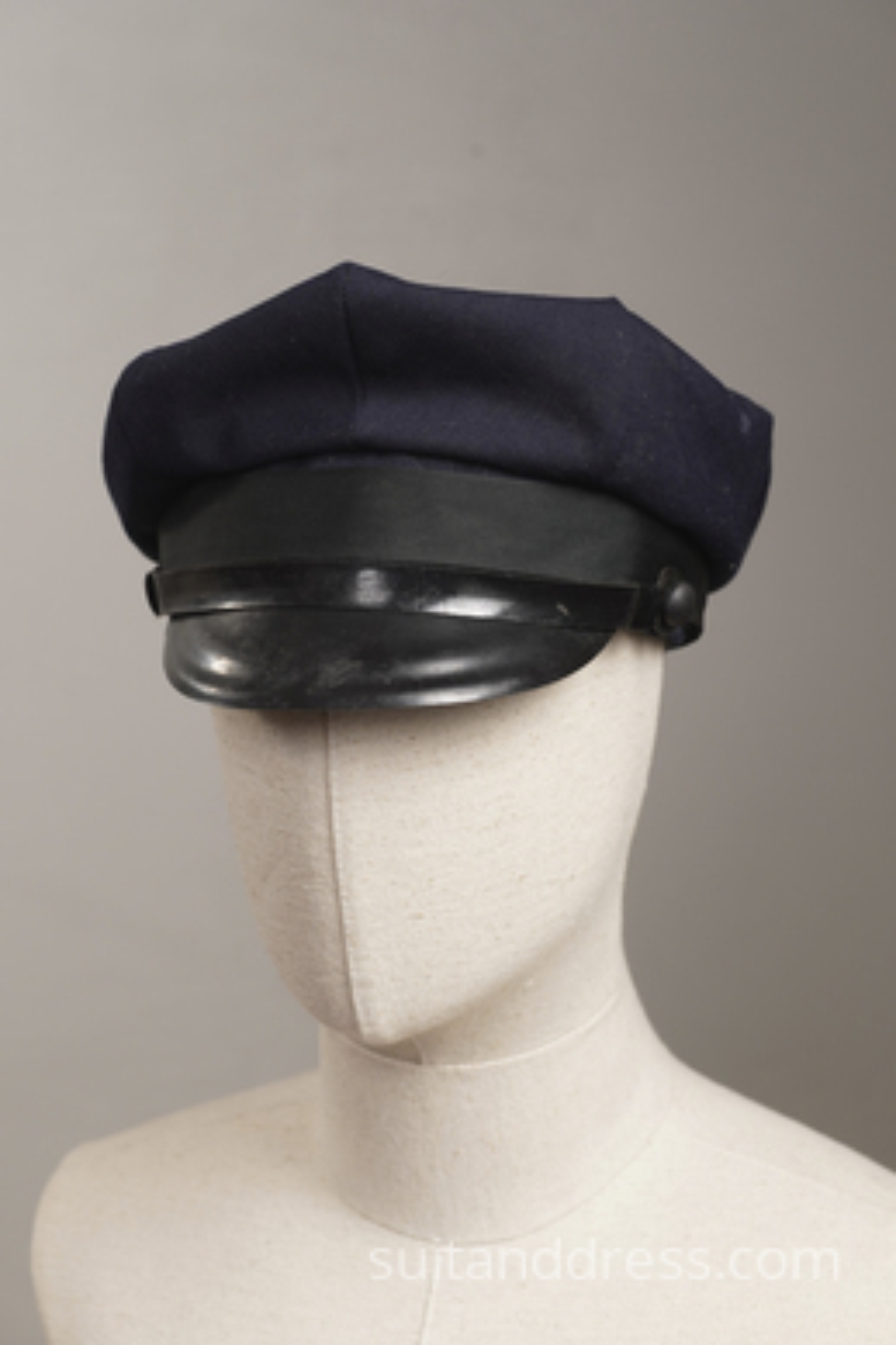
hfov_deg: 28.1
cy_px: 672
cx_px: 448
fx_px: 1793
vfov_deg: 41.1
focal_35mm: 48
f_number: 4.5
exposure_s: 1/50
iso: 250
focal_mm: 32
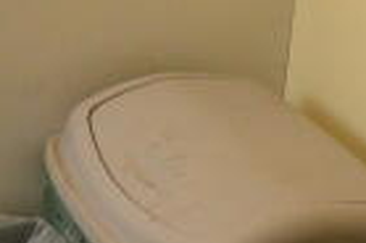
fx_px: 1572
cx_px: -635
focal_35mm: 155
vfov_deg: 8.1
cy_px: -358
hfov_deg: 10.5
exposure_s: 1/25
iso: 1600
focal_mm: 14
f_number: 7.1
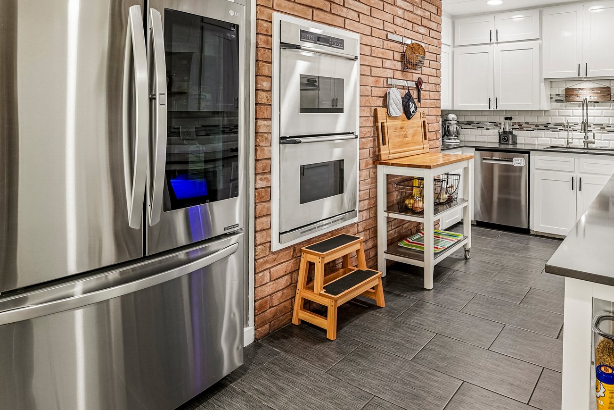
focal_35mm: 22
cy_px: 112
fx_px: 375
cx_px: 413
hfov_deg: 75.9
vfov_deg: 55.0
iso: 400
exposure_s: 1/20
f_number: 8
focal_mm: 14
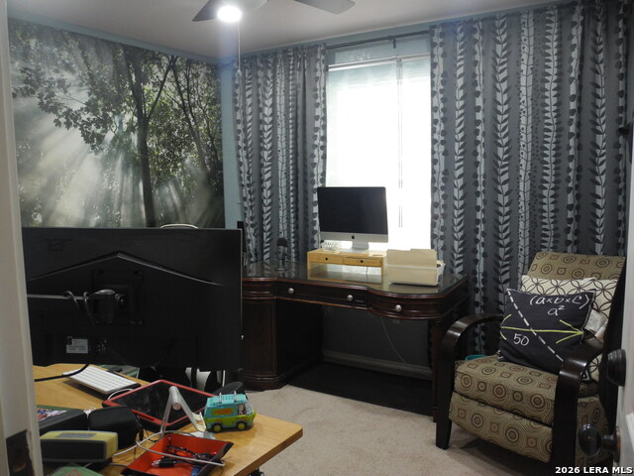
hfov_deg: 63.4
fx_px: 513
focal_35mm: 28
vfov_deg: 49.7
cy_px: 238
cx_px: 317
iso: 323
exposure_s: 1/30
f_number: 2.8
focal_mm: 6
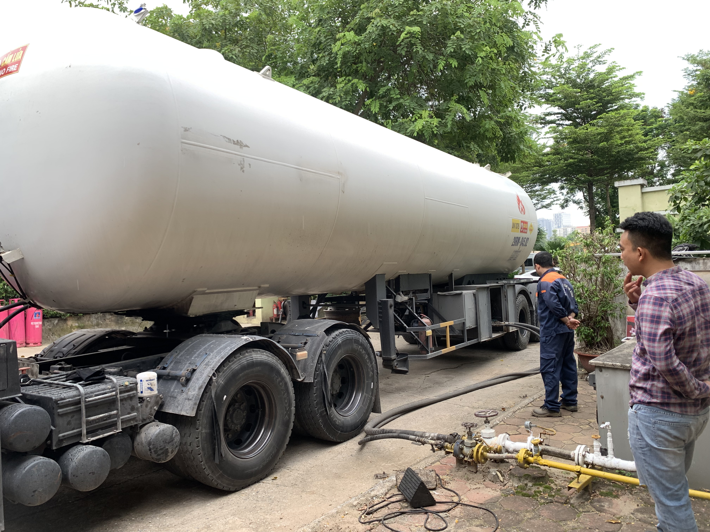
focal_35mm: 26
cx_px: 355
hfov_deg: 67.3
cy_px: 266
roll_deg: +0.5
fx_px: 533
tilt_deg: +1.2
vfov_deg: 53.1
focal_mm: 4.25
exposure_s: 1/297
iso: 25
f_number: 1.8
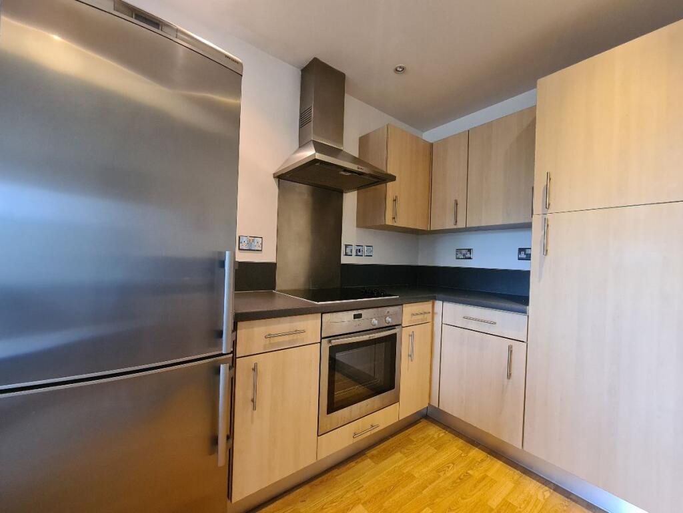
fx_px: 256
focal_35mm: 13
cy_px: 256
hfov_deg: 106.2
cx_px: 342
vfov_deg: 89.9
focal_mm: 2.2
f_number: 2.2
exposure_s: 1/33
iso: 400
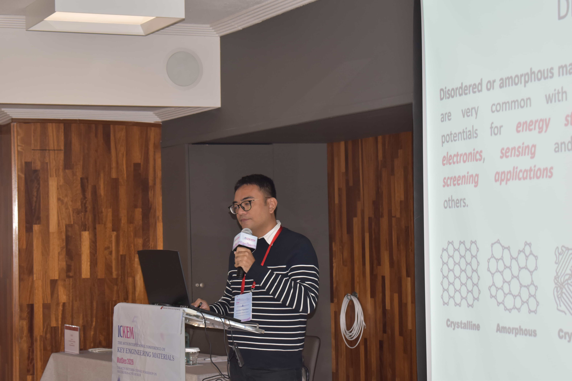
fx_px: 1311
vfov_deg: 16.6
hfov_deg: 24.6
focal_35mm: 82
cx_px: 286
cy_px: 190
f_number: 5.6
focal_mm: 55
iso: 450
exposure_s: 1/30
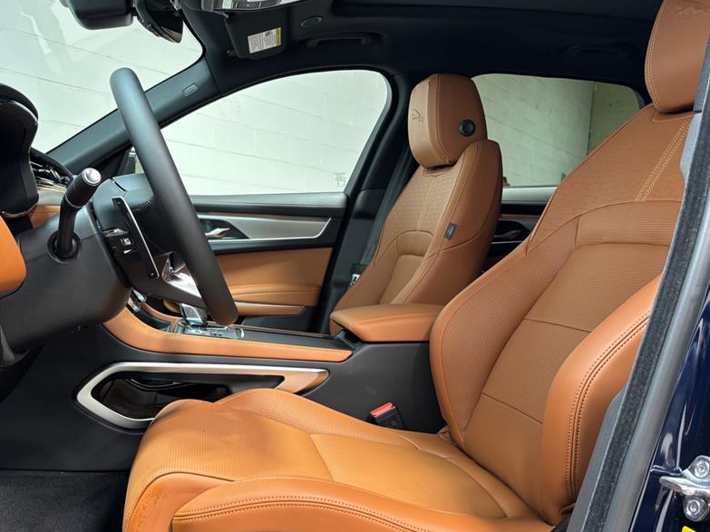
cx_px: 277
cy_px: 331
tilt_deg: -8.6
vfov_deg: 41.5
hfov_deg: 53.5
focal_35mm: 34
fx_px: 697
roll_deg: -2.0
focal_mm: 5.96
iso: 125
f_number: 1.6
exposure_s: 1/60
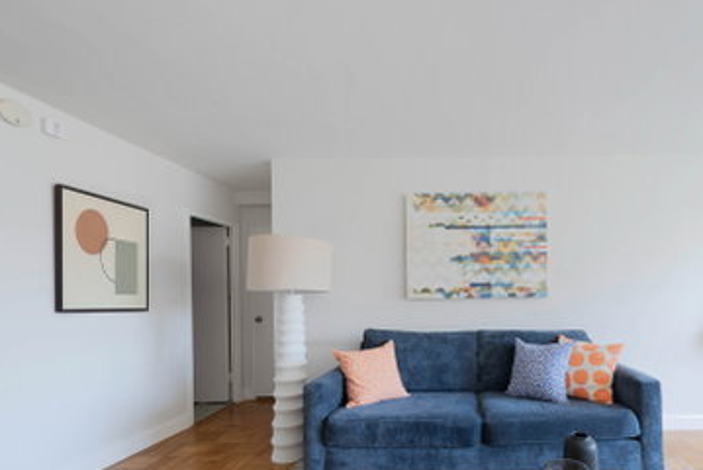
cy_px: 300
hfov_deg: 93.8
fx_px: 313
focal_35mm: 16
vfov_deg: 72.4
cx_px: 457
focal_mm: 12
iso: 100
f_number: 7.1
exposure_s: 1.6
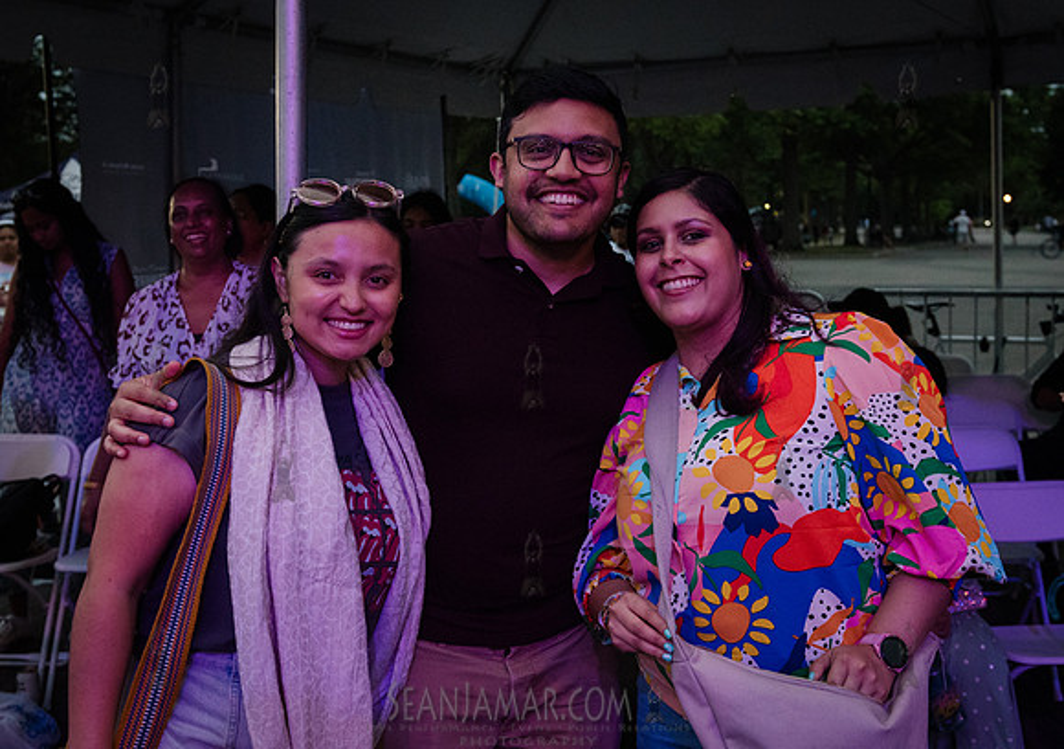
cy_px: 299
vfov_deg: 29.5
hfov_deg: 41.1
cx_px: 543
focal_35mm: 47
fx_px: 1420
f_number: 4
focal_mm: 34
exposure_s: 1/250
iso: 5000
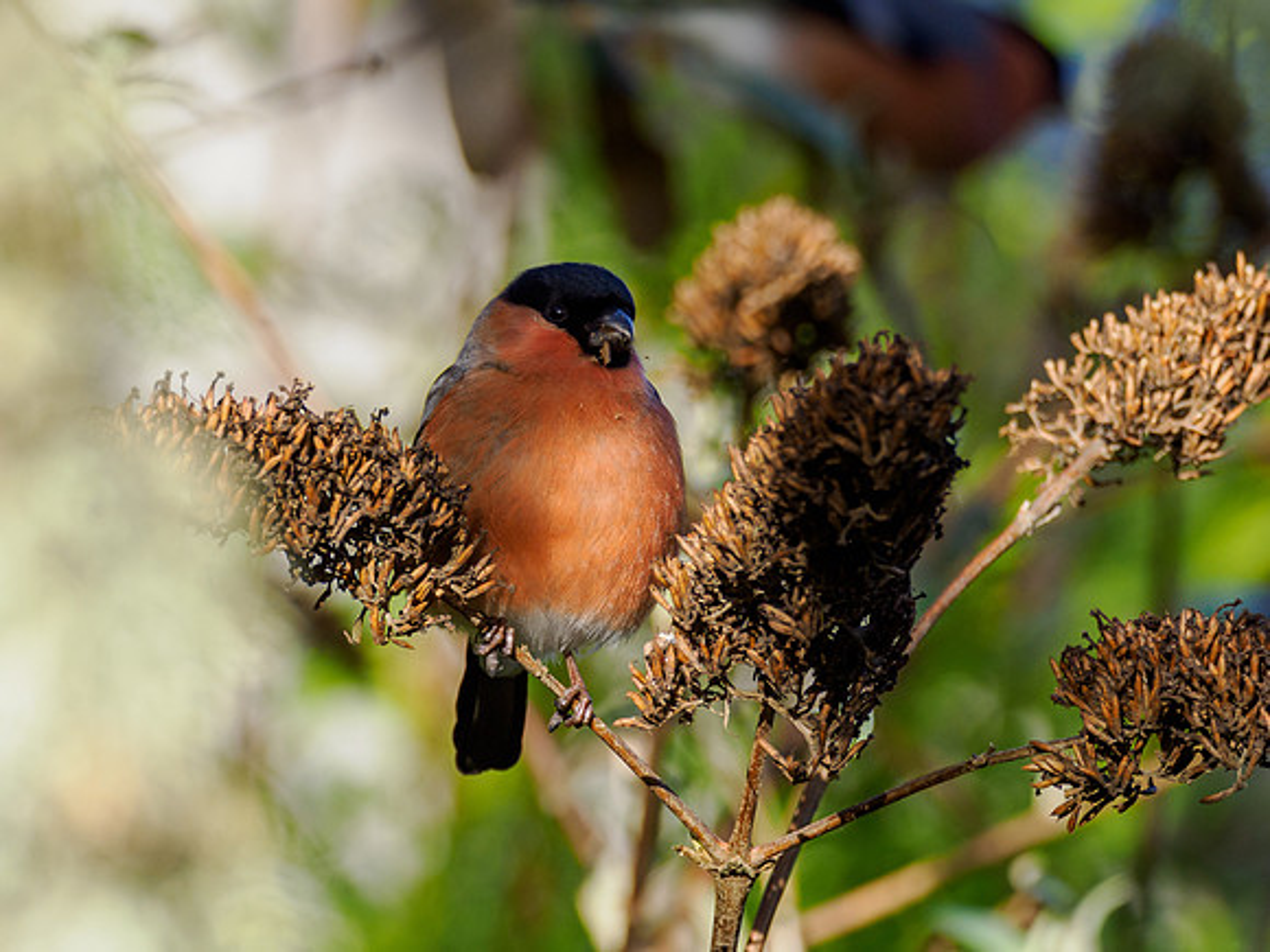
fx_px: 40808
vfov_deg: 1.3
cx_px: 430
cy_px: 322
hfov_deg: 1.8
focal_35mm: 1112
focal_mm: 420
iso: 320
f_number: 5.6
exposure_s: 1/500
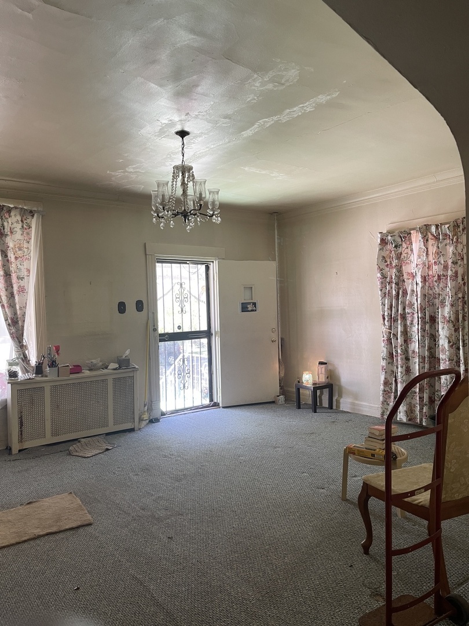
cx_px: 234
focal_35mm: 25
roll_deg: +1.2
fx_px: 452
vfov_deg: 69.4
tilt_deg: +0.8
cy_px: 313
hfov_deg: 54.9
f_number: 1.6
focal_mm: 5.1
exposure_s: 1/60
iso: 125
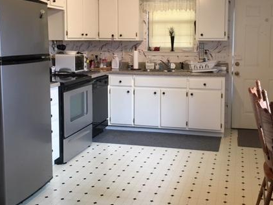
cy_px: 73
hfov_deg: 42.9
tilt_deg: -6.1
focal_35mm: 44
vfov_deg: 32.6
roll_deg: -0.4
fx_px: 347
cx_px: 149
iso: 100
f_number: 2.2
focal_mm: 4.15
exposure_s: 1/30
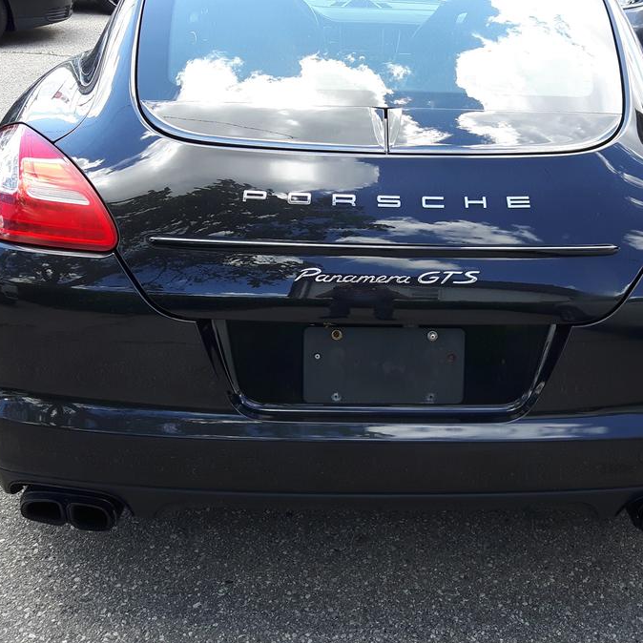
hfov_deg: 32.7
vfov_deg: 32.7
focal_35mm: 52
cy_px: 259
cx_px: 384
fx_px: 1093
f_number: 1.9
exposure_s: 1/193
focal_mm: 3.7
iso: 40
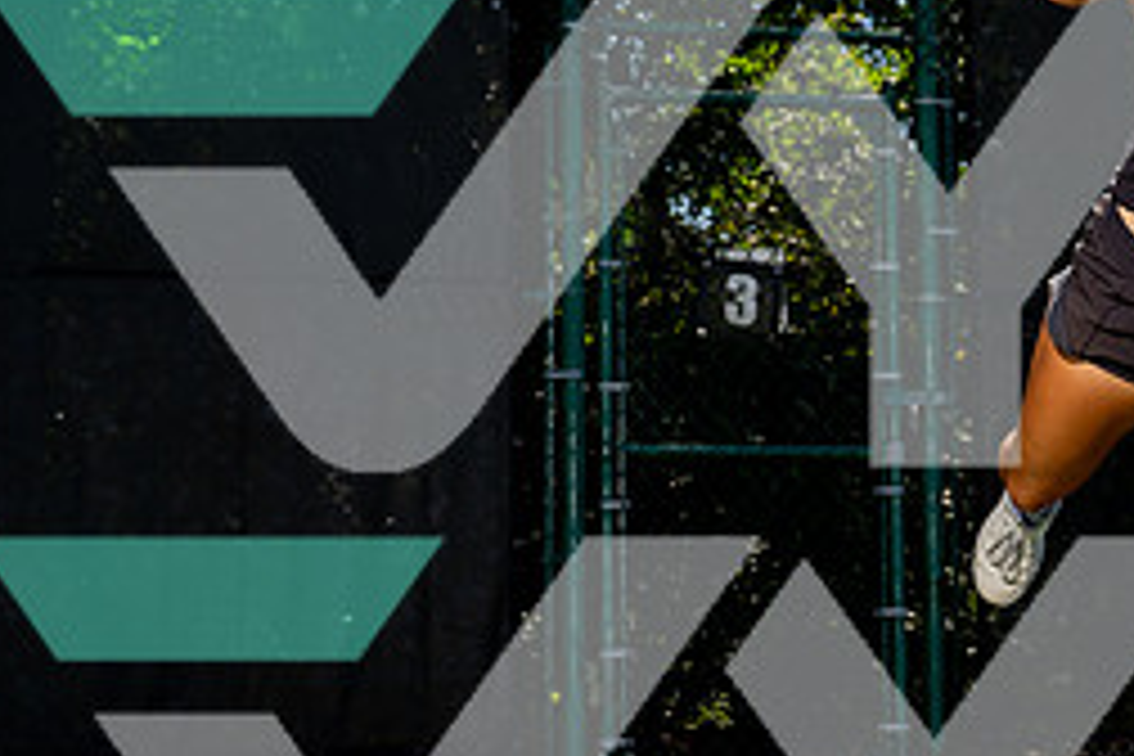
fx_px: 3118
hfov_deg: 20.0
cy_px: 225
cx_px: 1134
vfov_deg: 13.8
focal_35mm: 99
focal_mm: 40
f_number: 4.5
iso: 100
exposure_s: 1/1250
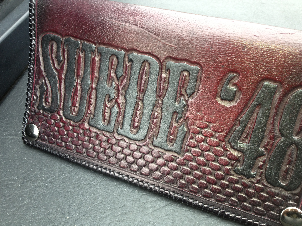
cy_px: 113
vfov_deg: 40.7
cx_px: 151
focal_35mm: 35
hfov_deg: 52.6
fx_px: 305
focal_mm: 4.28
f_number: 2.4
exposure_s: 1/129
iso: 50
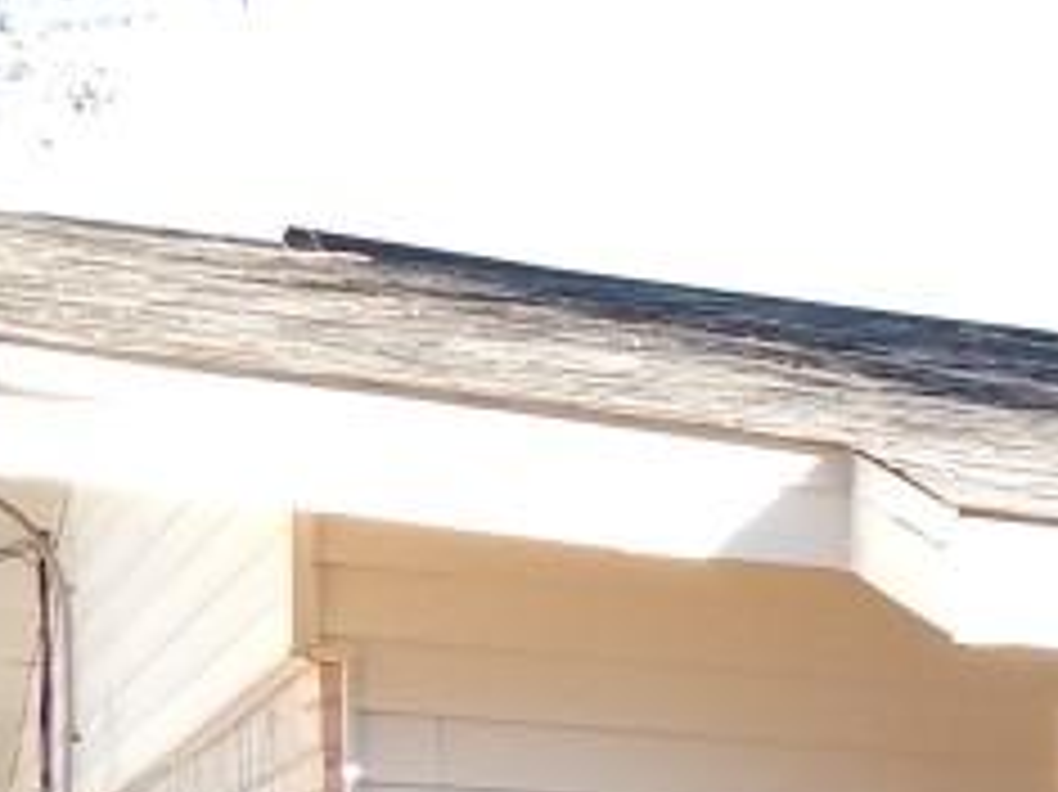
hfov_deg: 11.5
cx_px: 2544
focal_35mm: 141
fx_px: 4307
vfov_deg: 9.7
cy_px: 1670
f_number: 3
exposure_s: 1/320
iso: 125
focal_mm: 4
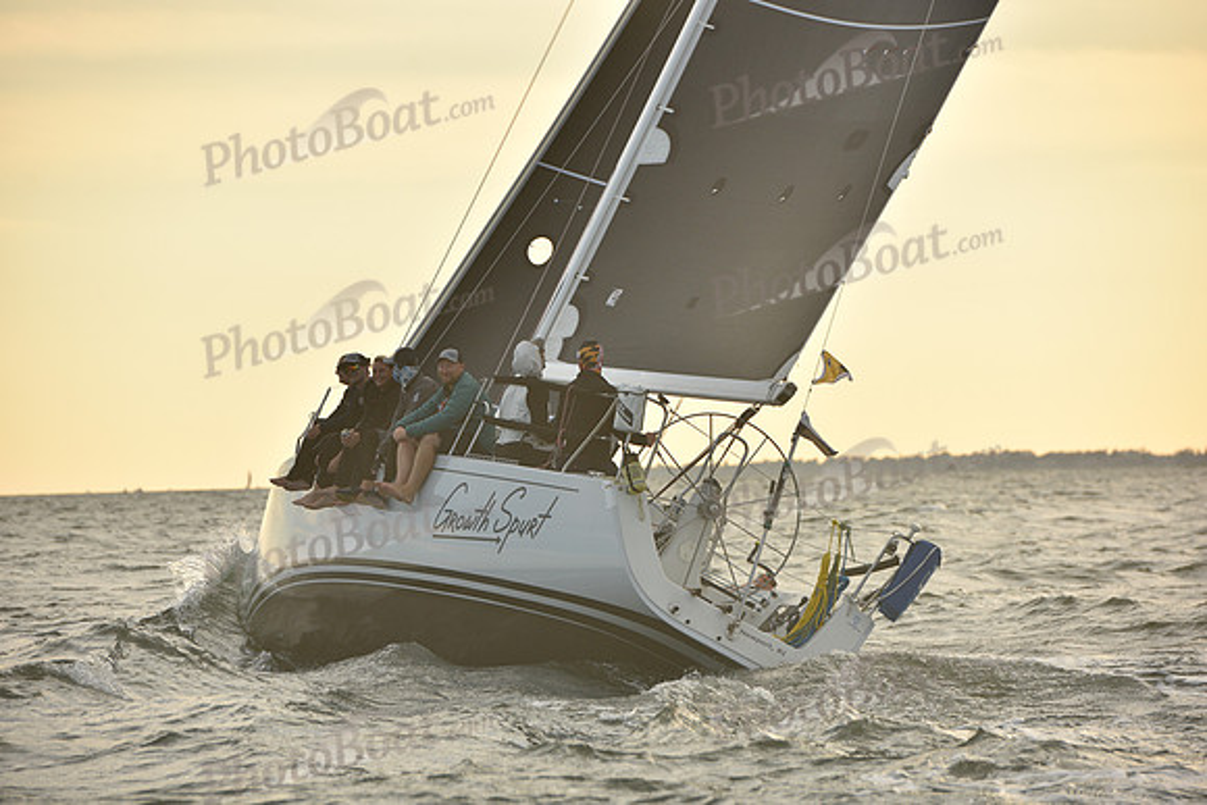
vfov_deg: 6.9
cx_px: 604
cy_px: 402
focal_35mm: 200
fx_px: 6707
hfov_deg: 10.3
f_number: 6.3
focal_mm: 200
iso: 250
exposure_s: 1/640
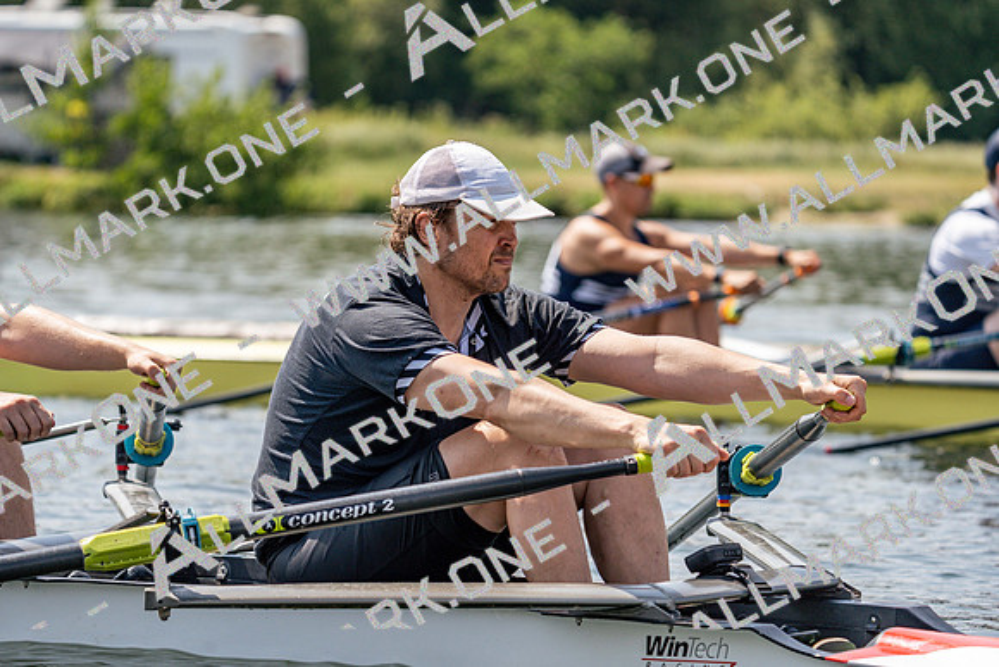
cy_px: 334
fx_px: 6051
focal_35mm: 218
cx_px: 500
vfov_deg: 6.3
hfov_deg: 9.4
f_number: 5.6
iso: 250
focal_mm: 218
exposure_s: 1/1600
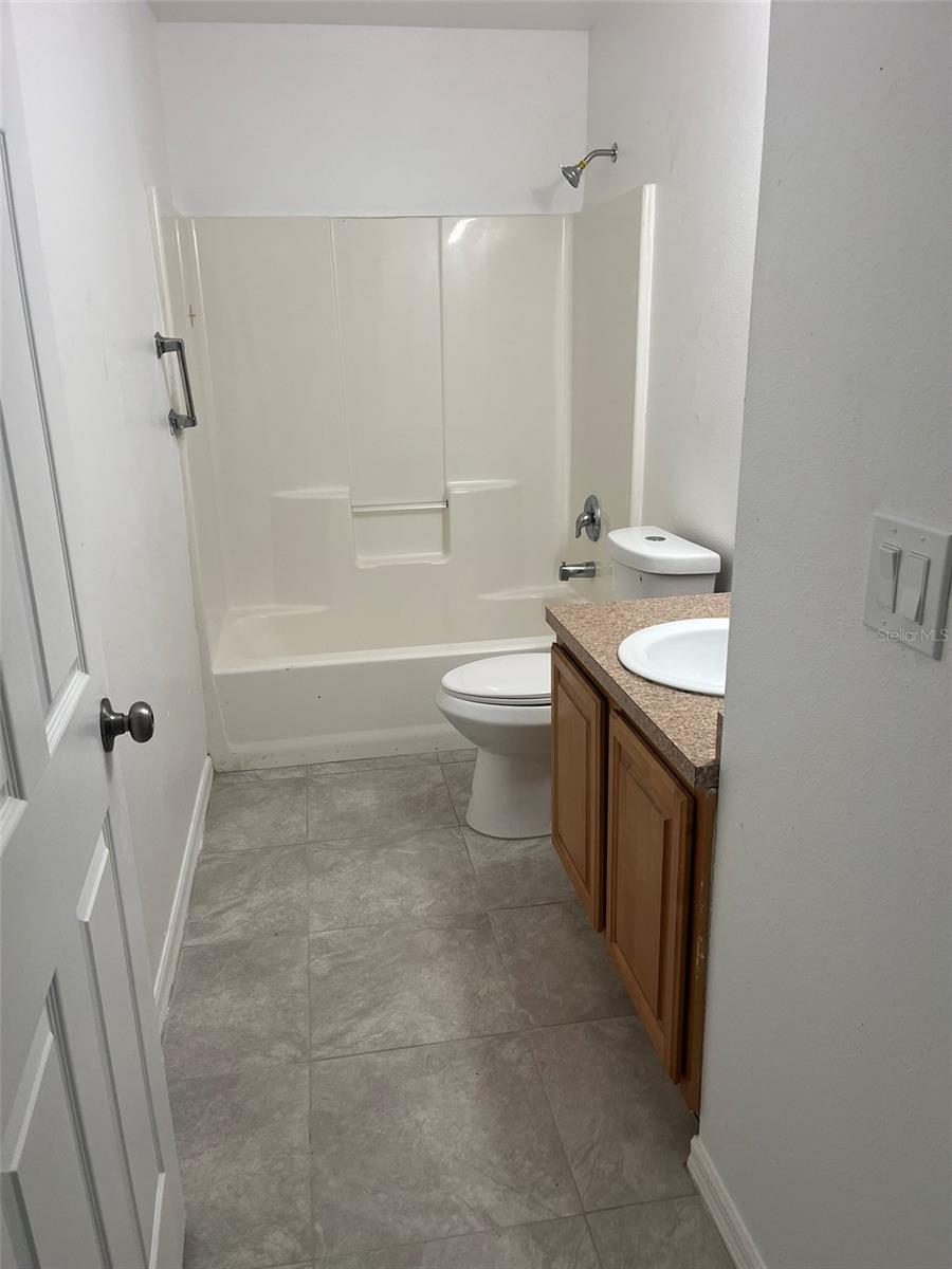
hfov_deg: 53.1
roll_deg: +1.8
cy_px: 634
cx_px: 476
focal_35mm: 26
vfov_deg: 67.3
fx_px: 953
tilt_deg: -18.1
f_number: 1.6
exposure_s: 1/120
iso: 100
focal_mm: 5.1
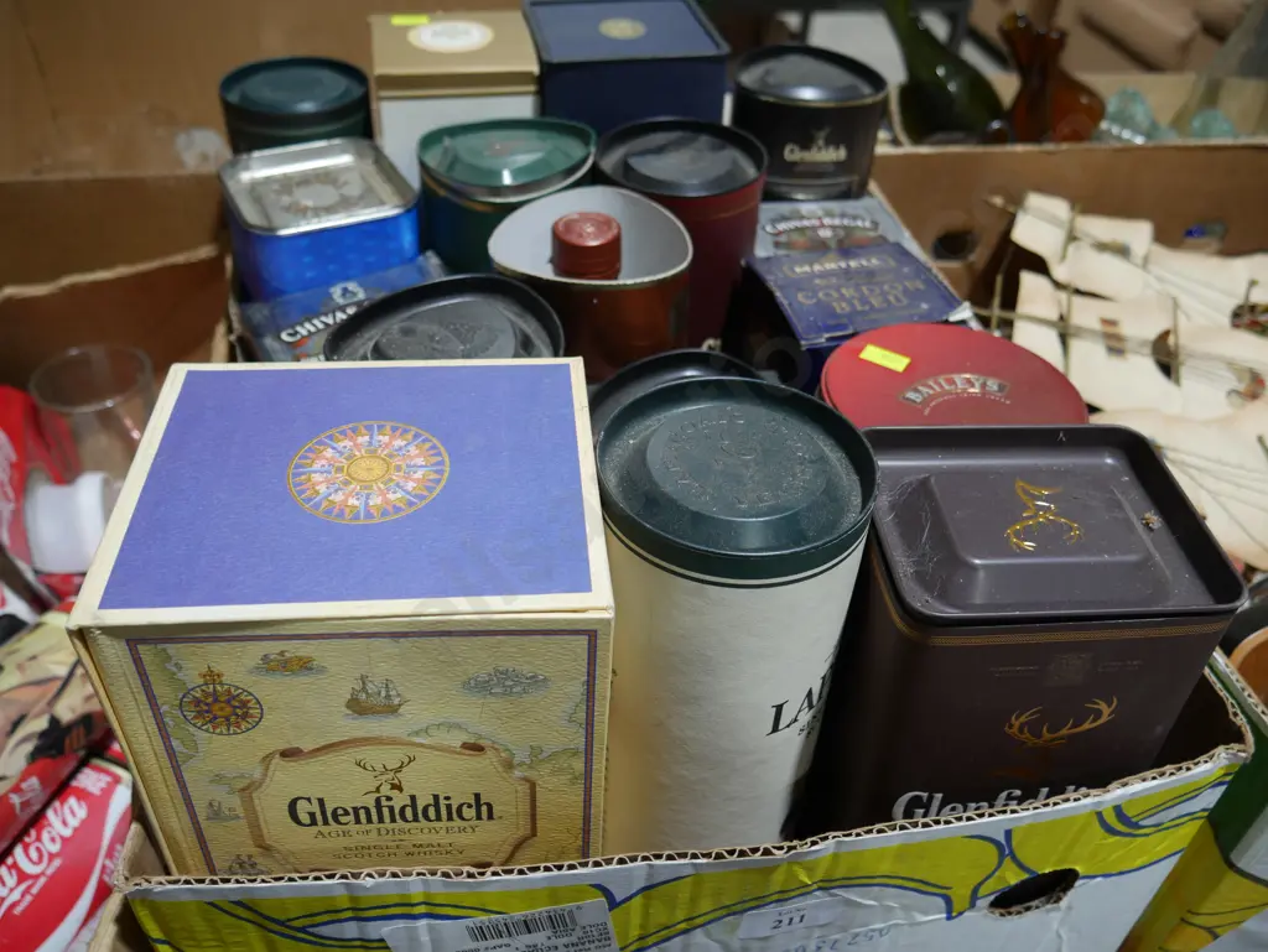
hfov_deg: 59.9
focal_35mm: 30
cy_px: 476
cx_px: 634
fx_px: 1099
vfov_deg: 46.8
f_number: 3.6
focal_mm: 15
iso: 200
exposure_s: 1/80
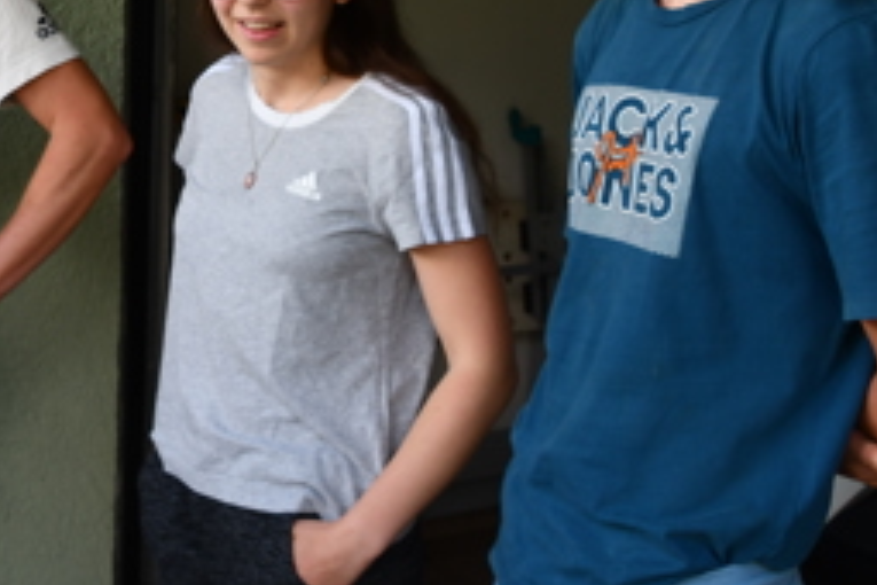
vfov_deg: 19.5
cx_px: 58
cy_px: 22
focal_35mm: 68
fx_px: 1656
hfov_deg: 28.3
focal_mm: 21
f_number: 5
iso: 400
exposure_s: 1/250
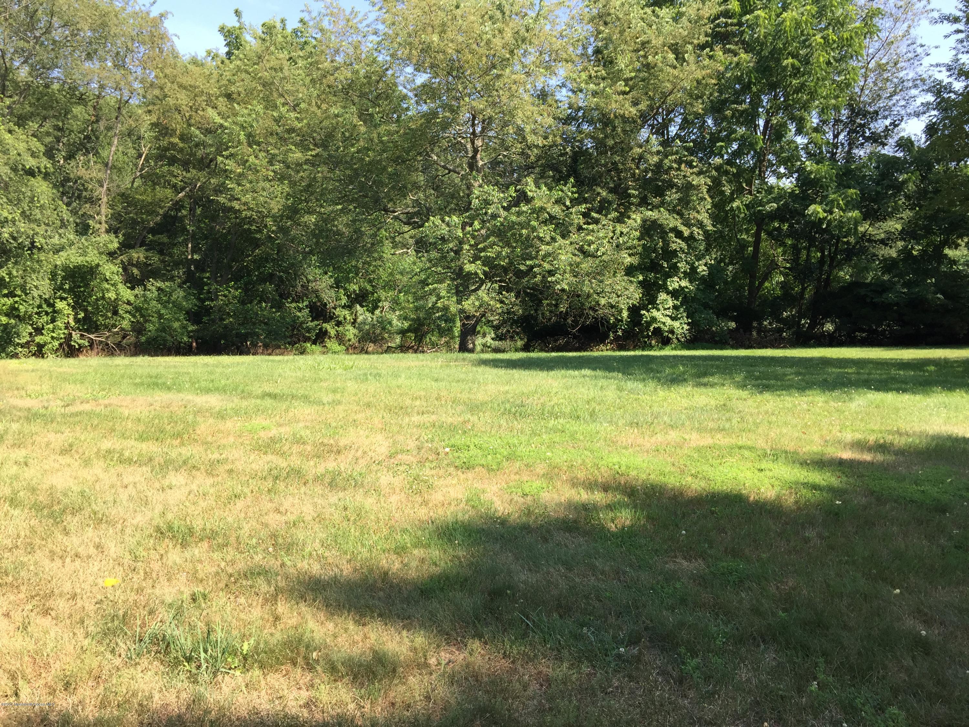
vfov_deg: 48.2
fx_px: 812
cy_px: 364
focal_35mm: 29
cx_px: 484
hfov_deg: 61.7
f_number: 2.2
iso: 32
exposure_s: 1/542
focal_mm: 4.15
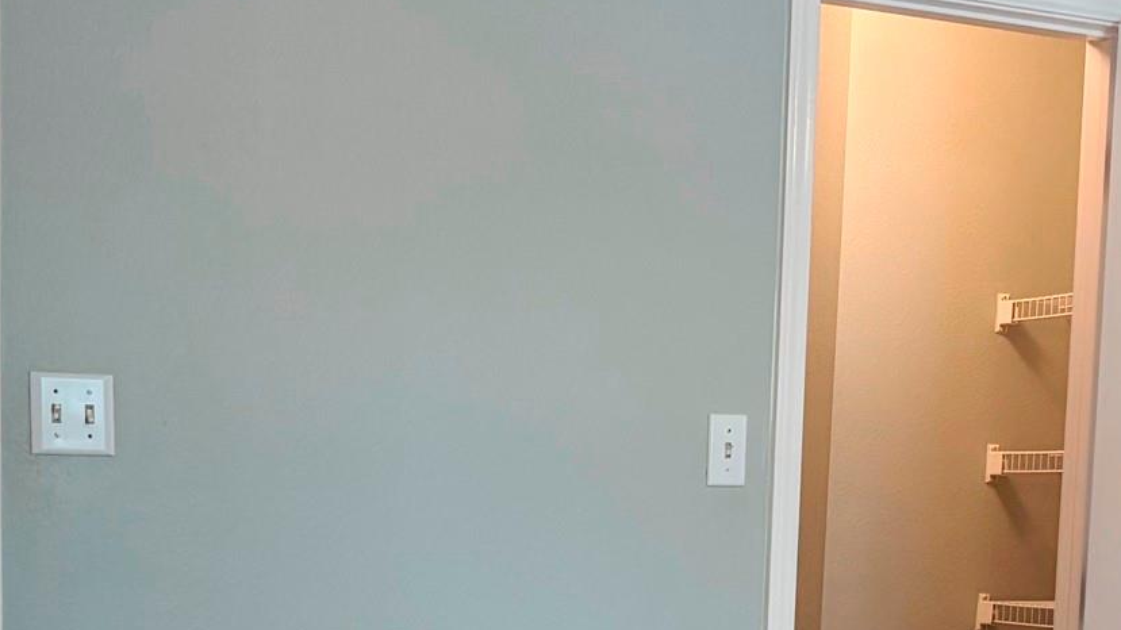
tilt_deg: -7.6
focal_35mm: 70
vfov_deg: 16.4
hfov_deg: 30.1
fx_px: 2080
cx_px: 512
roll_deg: -1.9
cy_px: 788
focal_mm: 5.96
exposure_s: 1/60
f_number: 1.6
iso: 400
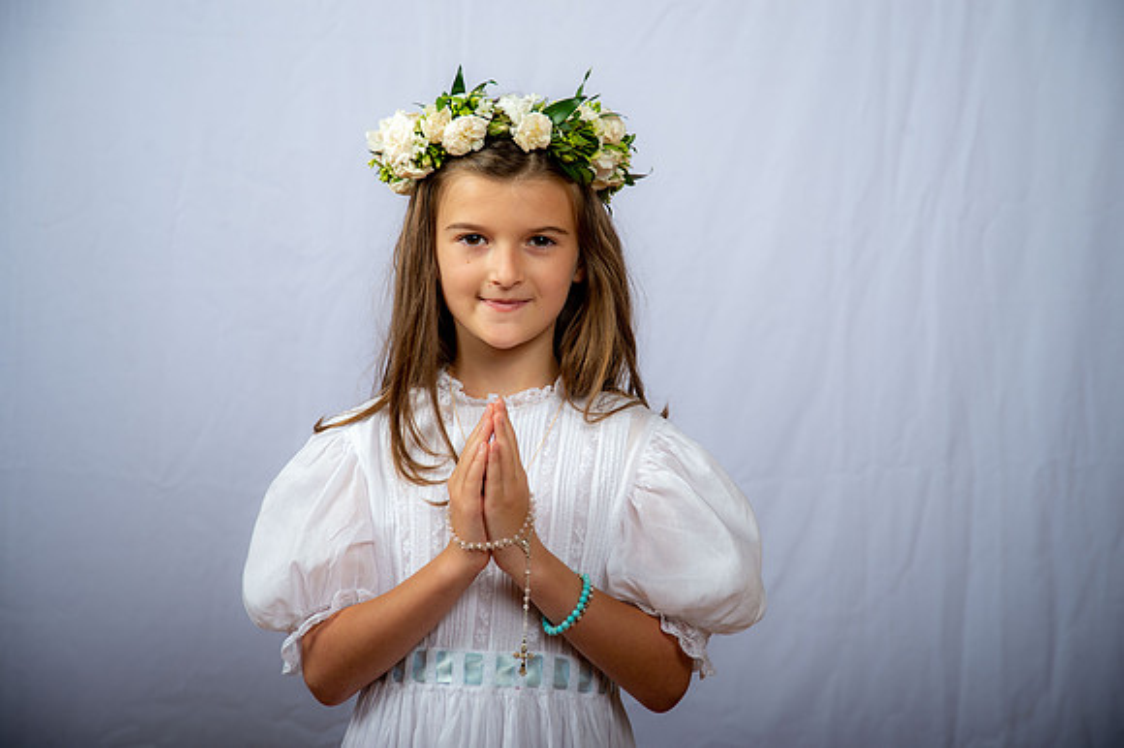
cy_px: 374
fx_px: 2434
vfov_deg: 17.5
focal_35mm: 78
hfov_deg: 26.0
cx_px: 562
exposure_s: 1/200
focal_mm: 78
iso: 250
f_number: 6.3
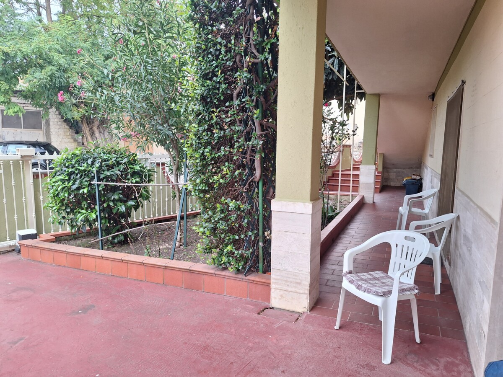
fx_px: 334
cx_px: 252
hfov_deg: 73.9
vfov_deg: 58.9
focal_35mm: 23
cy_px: 188
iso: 100
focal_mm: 5.54
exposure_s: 1/50
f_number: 1.8
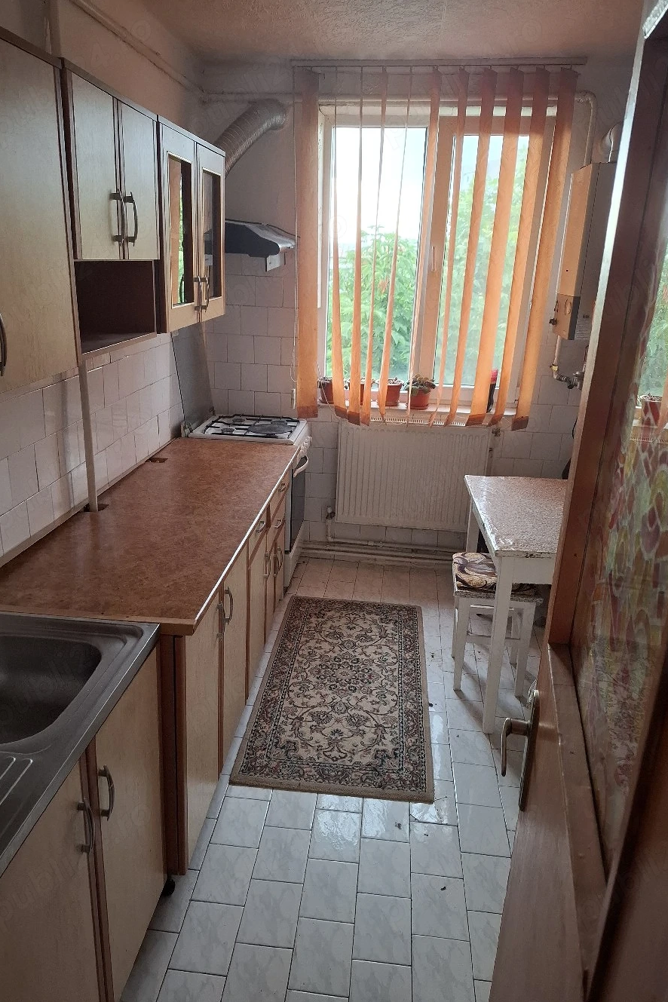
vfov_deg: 73.7
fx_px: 668
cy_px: 501
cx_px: 316
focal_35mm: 24
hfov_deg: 53.1
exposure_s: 1/120
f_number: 1.8
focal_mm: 5.54
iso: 320
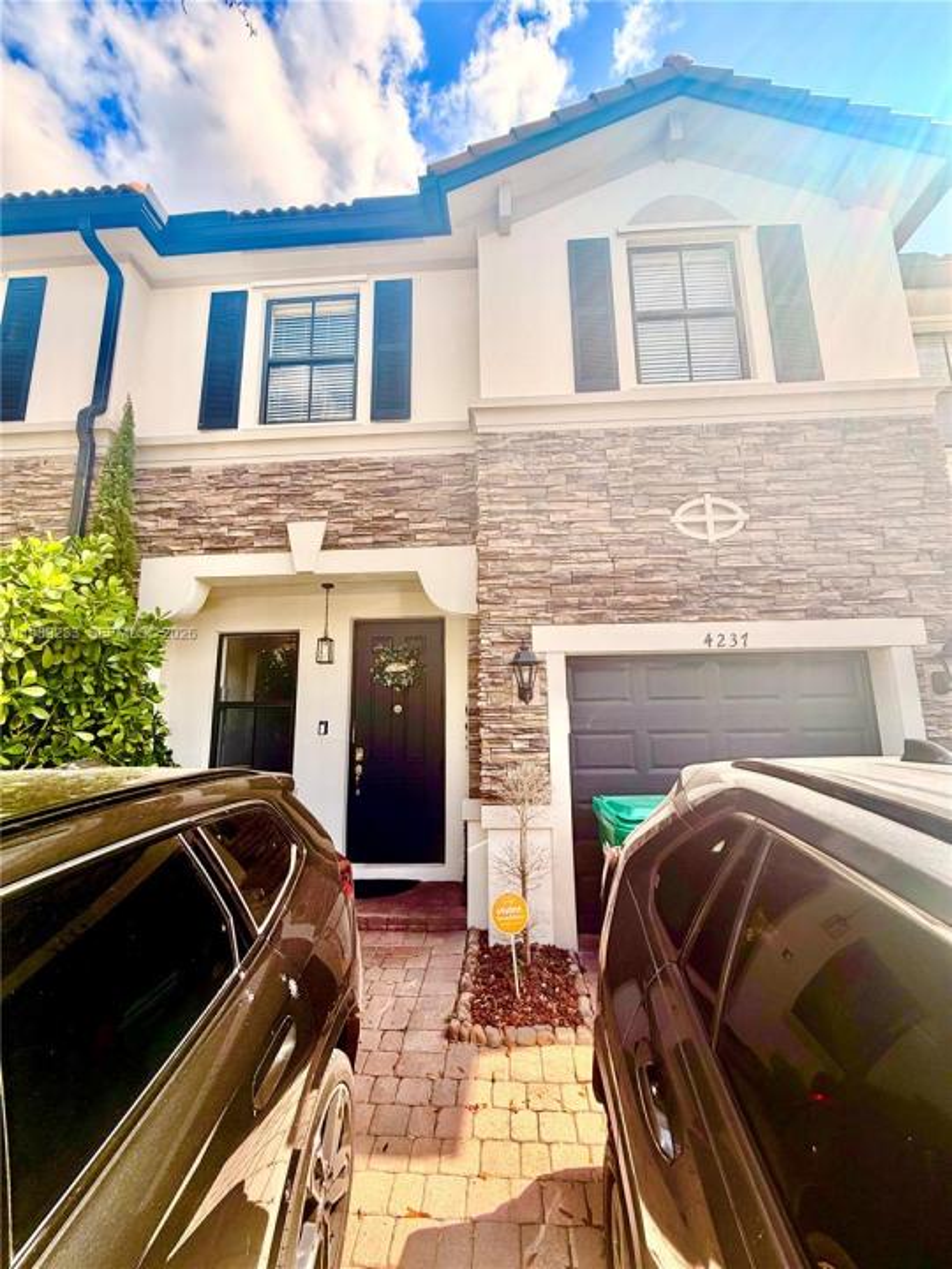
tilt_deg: +9.8
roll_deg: +0.9
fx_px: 513
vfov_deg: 102.1
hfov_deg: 85.7
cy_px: 634
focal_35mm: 14
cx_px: 476
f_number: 2.2
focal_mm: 2.22
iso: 32
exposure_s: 1/770
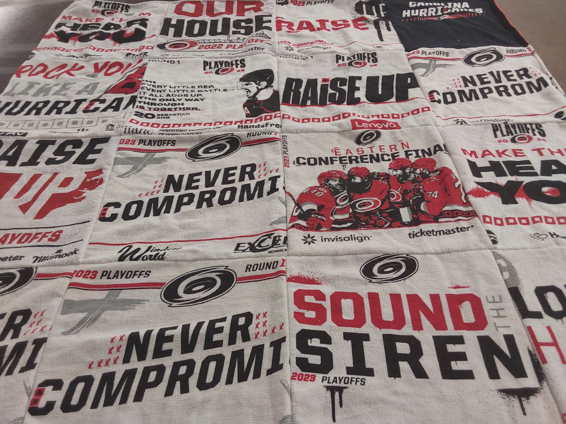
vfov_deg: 49.7
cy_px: 212
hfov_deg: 63.4
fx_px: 458
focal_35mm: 28
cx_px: 283
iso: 80
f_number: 1.9
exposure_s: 1/60
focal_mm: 2.91
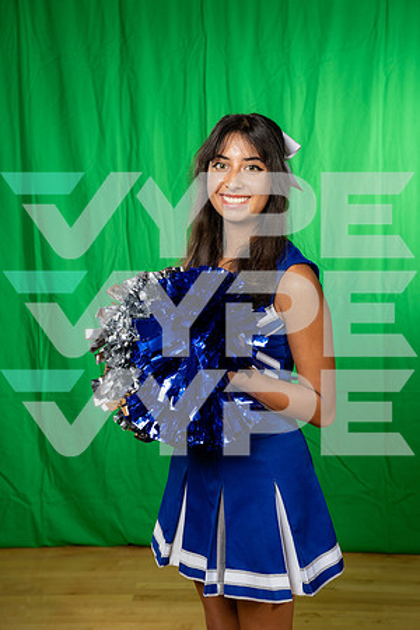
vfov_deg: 37.5
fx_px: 927
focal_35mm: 53
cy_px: 315
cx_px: 210
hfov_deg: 25.5
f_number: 5
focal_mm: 53
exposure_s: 1/250
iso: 160
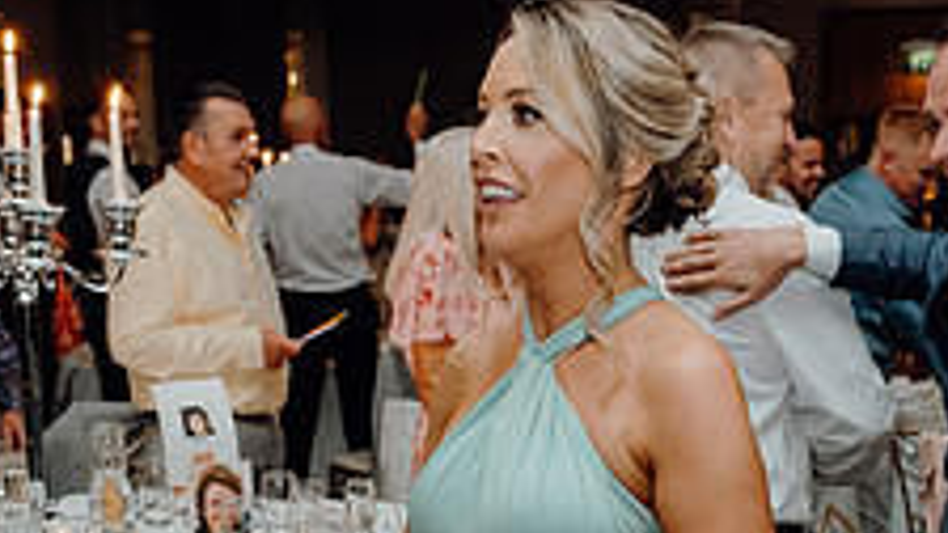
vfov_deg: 18.2
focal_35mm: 65
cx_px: 656
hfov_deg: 32.0
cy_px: 510
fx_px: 1634
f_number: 3.5
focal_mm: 24
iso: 2500
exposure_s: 1/160
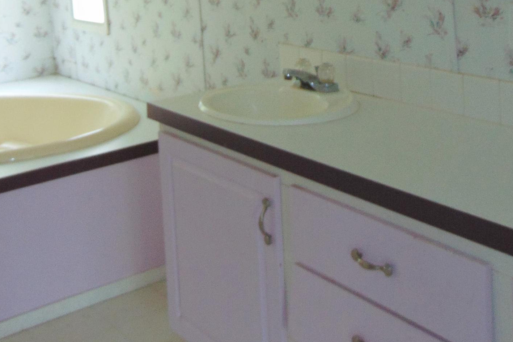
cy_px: -35
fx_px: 784
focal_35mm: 55
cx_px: 248
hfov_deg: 36.2
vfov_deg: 23.1
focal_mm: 4.5
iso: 80
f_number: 3
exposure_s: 1/40
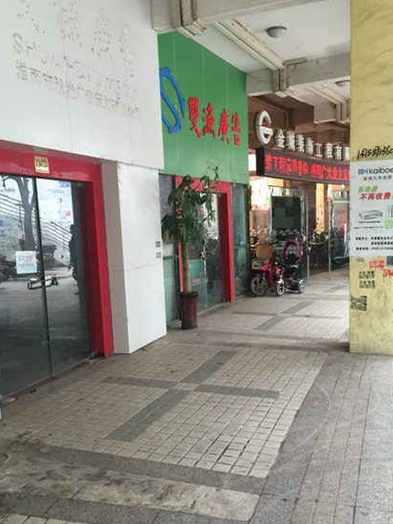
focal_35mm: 35
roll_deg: +3.5
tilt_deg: -6.4
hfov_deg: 40.7
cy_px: 307
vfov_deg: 52.4
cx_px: 186
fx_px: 530
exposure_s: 1/15
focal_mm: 4.15
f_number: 2.2
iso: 40
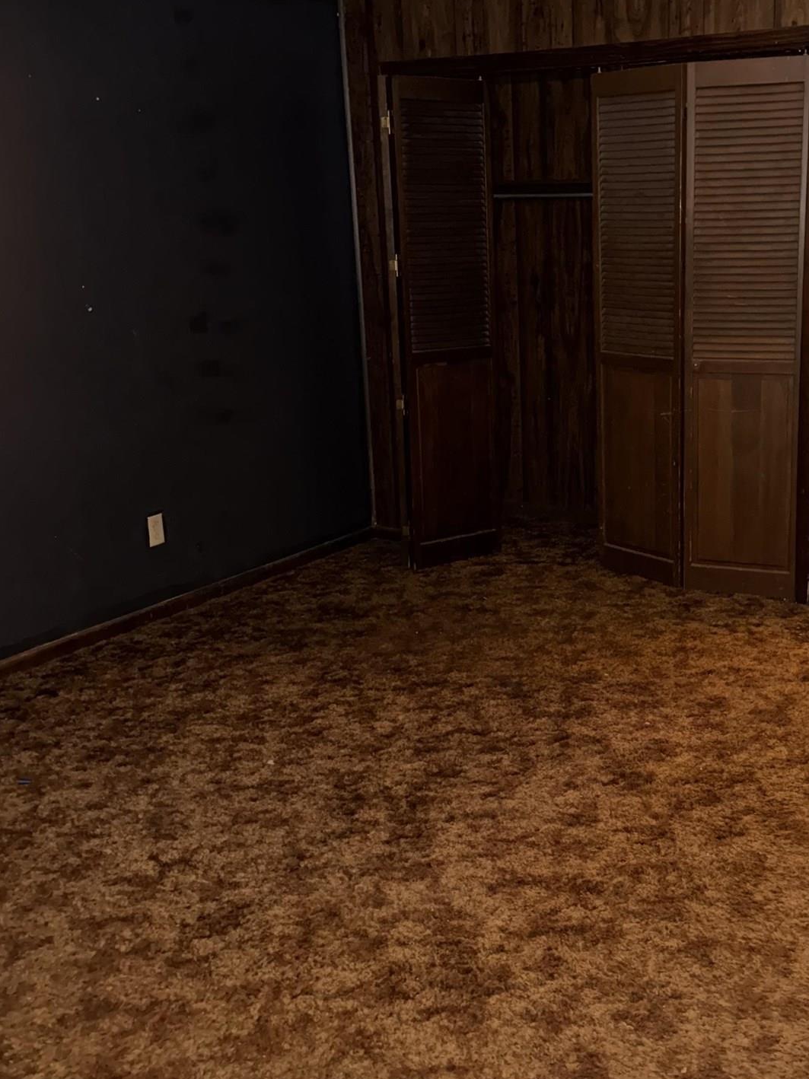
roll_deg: +0.2
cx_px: 572
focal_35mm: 39
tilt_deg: -13.3
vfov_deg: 47.8
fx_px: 1216
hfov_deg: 36.2
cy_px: 492
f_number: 1.78
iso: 800
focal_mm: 6.76
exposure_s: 1/6
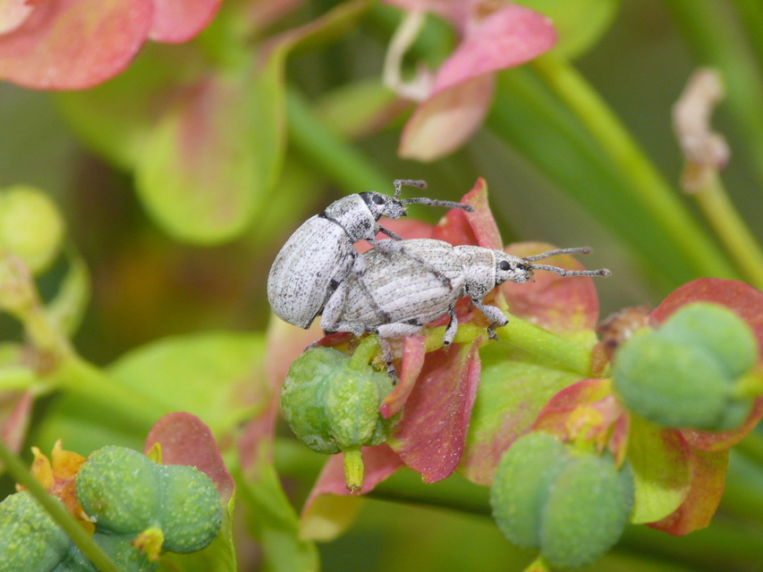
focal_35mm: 420
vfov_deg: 3.5
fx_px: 9259
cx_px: 382
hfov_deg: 4.7
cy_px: 286
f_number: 9
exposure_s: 1/80
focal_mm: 88.8
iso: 200
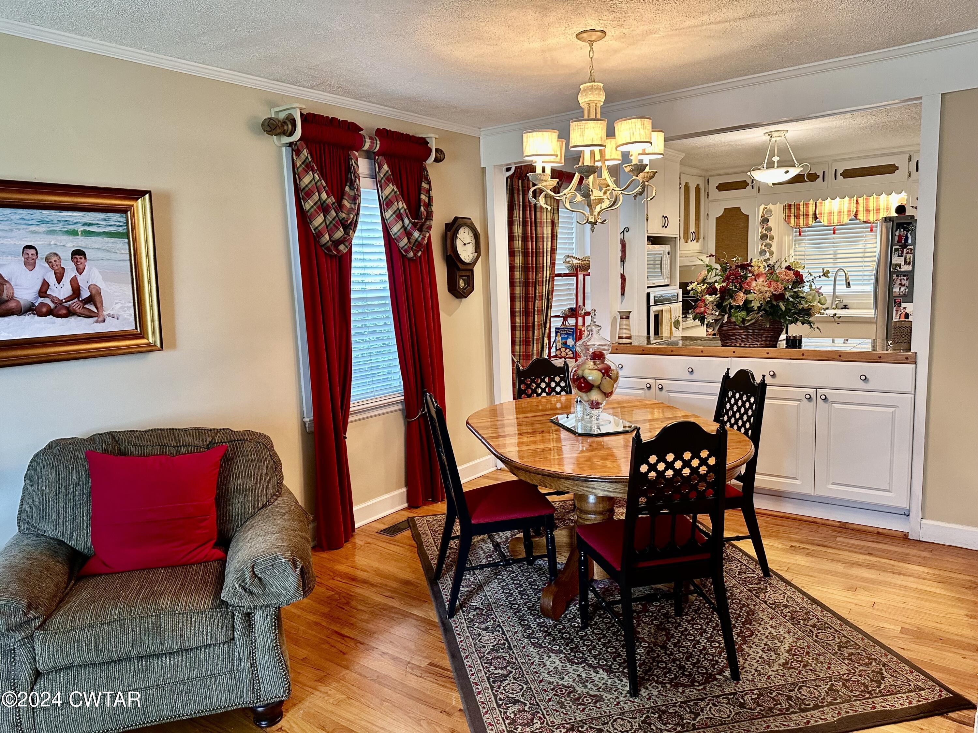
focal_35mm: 24
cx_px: 489
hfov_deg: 71.6
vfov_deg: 56.8
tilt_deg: -6.6
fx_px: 678
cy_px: 366
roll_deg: +2.1
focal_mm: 6.86
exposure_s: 1/60
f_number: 1.78
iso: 400
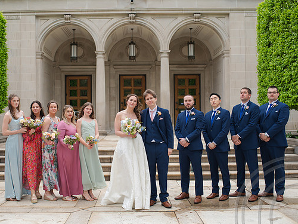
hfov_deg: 43.7
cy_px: 114
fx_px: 370
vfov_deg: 33.6
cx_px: 127
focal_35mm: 43
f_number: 3.2
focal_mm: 35
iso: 160
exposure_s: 1/320
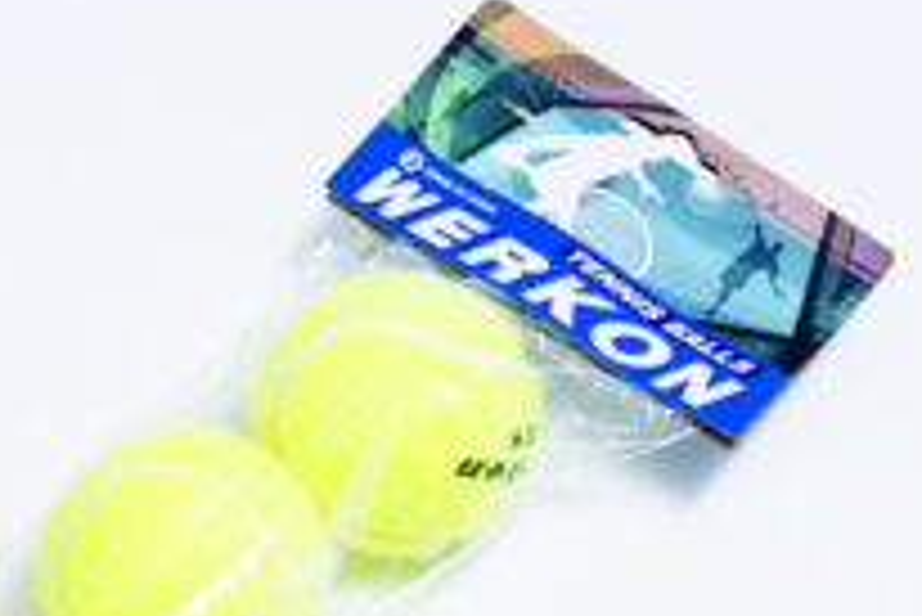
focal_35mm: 132
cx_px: 297
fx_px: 3383
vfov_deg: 10.4
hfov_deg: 15.5
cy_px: 506
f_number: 9
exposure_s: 1/160
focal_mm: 63
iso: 3200
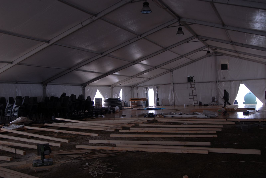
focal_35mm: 36
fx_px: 266
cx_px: 133
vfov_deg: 37.0
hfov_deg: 53.1
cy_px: 89
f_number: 4.5
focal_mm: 24
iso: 125
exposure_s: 1/80
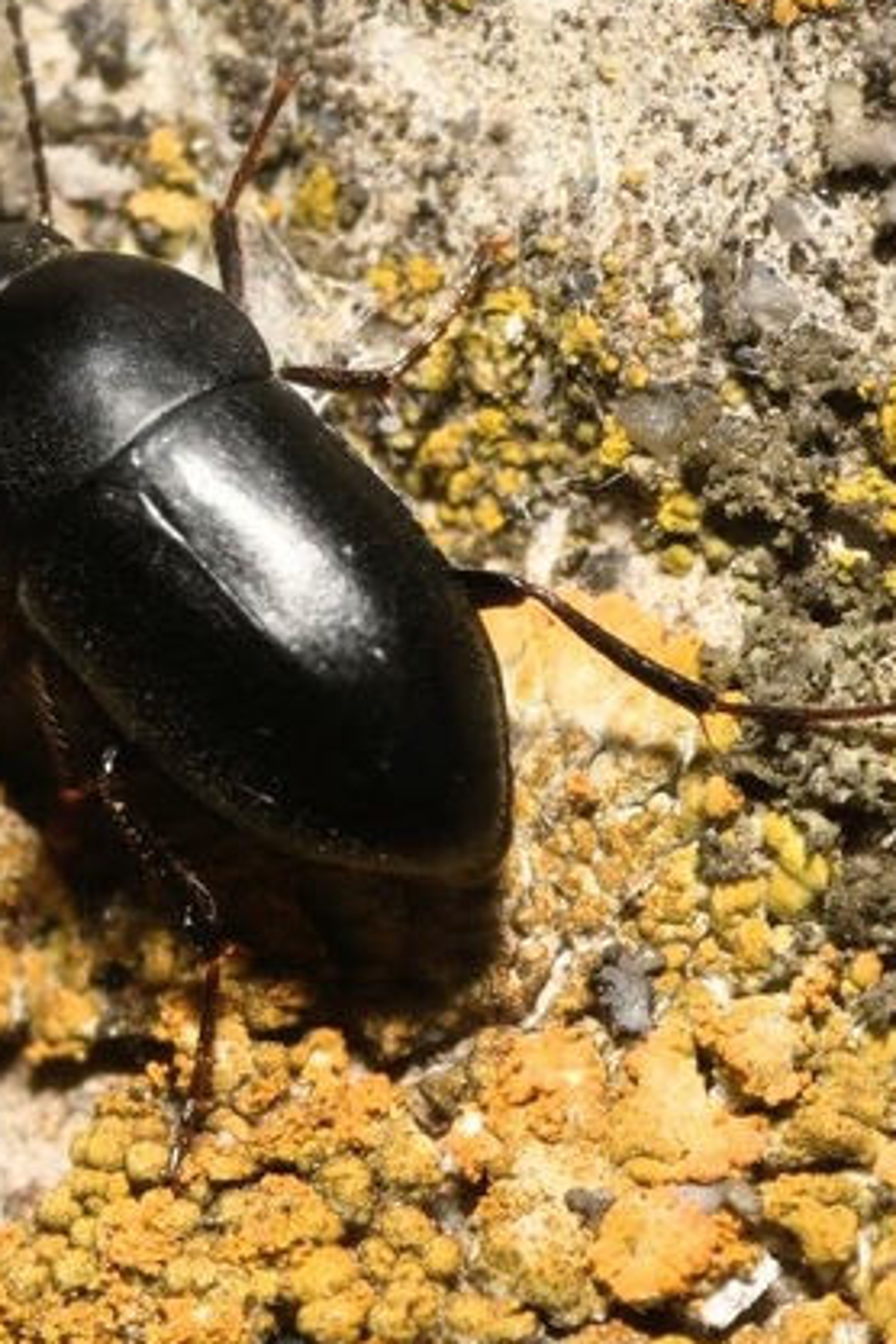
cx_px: 255
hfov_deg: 5.7
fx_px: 9025
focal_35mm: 242
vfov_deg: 8.5
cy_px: 545
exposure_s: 1/60
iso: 100
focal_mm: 105
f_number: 29
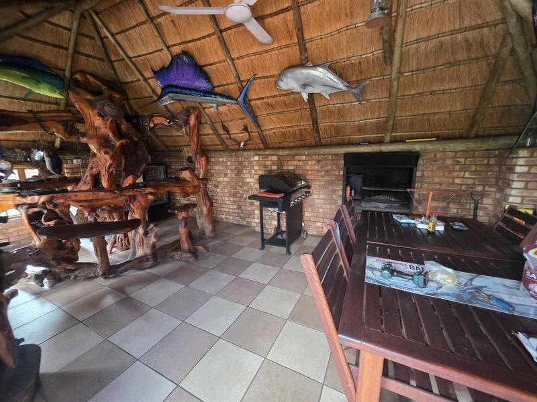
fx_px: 202
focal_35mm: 13
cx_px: 268
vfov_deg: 89.9
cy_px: 201
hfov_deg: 106.2
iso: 400
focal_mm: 2.2
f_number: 1.9
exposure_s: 1/50
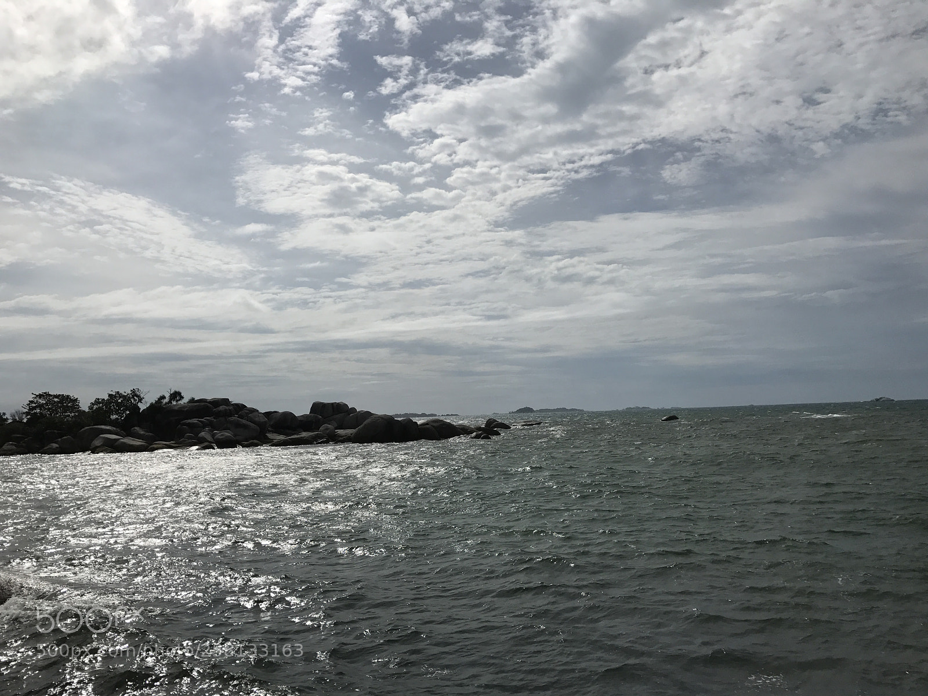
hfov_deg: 63.4
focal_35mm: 28
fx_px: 751
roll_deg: +1.9
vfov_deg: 49.7
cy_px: 348
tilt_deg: +5.8
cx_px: 464
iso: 25
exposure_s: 1/19231
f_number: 1.8
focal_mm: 3.99
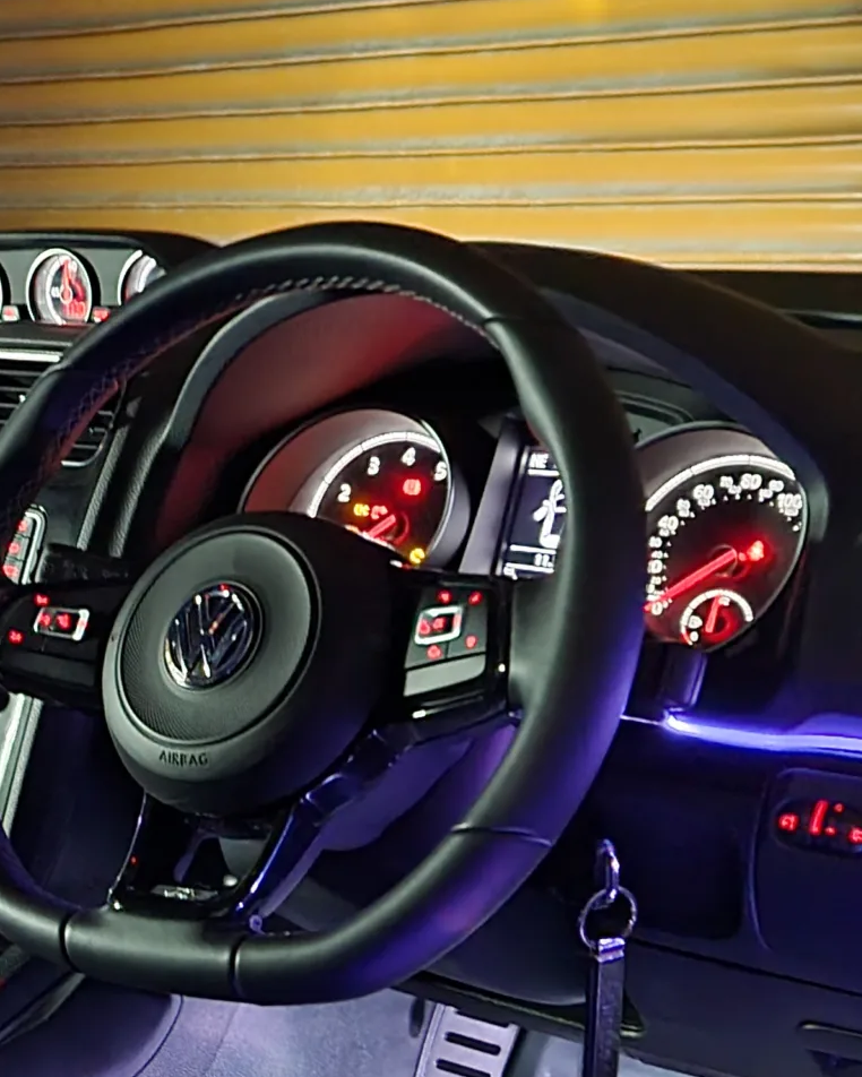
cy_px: 839
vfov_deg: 29.4
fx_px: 2008
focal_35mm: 63
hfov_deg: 22.2
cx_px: -199
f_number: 1.8
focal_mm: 6.7
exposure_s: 1/15
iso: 1250
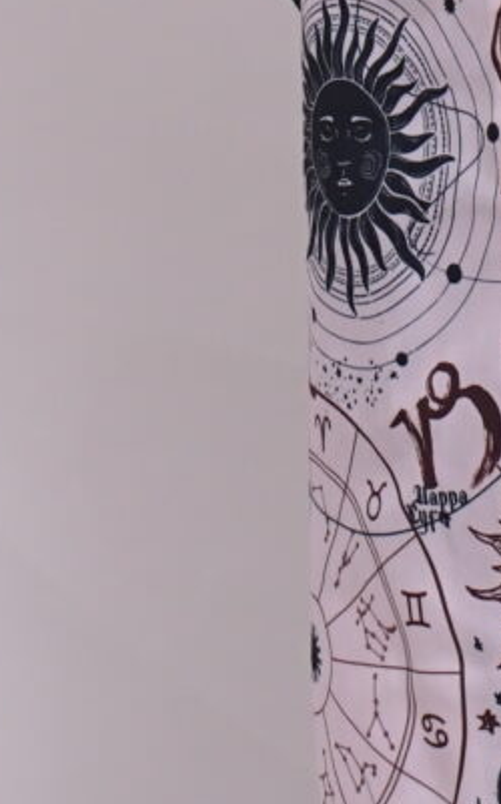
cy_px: -24
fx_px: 4990
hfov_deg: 5.7
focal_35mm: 228
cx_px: 783
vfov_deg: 9.1
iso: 400
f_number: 6.3
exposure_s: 1/100
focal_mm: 35
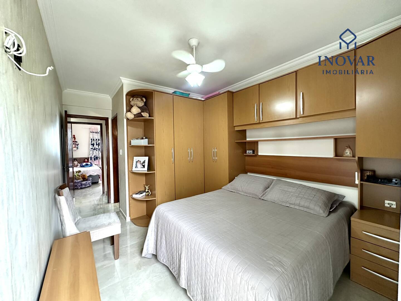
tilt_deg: -0.4
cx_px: 200
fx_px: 162
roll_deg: -0.1
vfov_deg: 85.7
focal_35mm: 14
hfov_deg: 102.1
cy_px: 150
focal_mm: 2.22
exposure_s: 1/60
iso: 500
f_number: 2.2
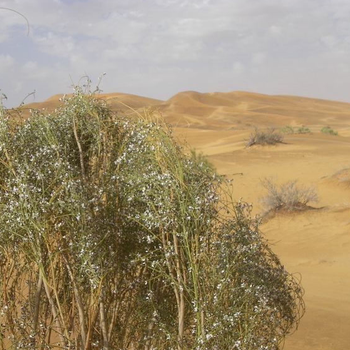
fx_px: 686
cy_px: 227
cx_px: 91
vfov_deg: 28.5
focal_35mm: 60
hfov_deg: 28.2
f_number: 6.6
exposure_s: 1/320
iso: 64
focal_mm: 6.3
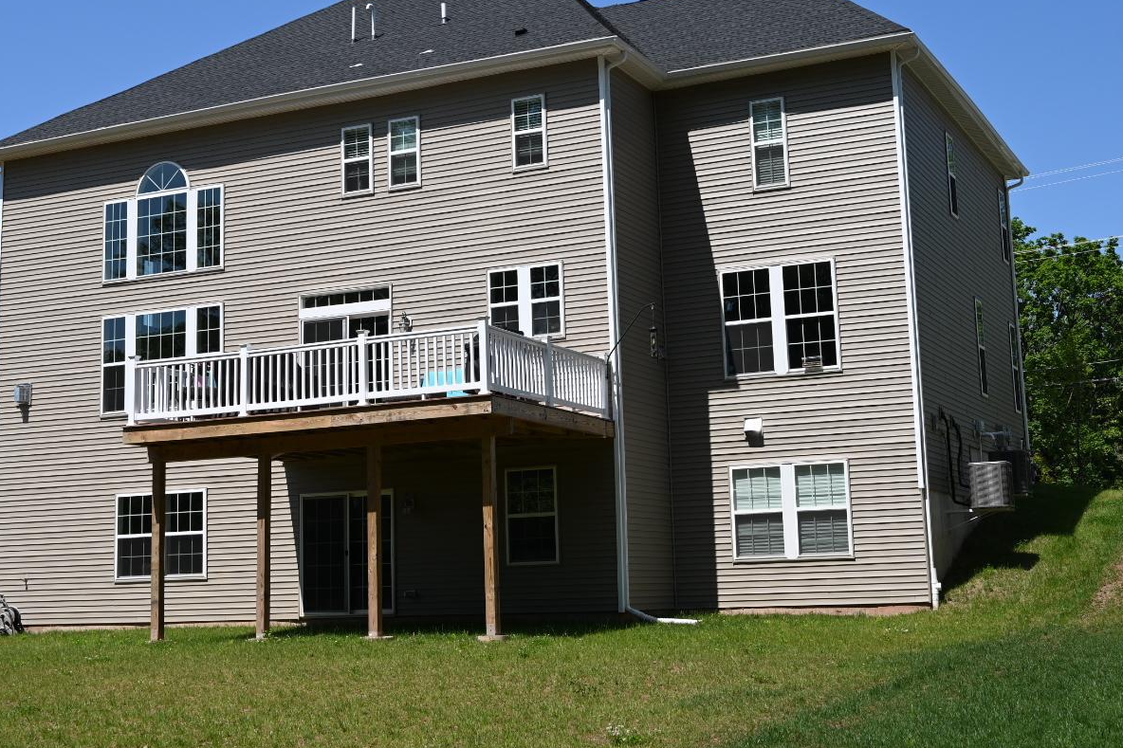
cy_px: 292
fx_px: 1622
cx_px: 537
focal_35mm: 52
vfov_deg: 25.9
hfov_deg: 38.2
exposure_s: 1/500
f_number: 6.3
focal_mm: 38
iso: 100
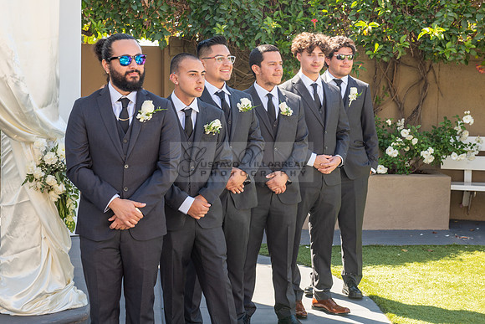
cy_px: 165
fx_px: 1006
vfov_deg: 18.3
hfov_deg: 27.1
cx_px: 242
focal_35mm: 75
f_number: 9
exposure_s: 1/80
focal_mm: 60
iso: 100
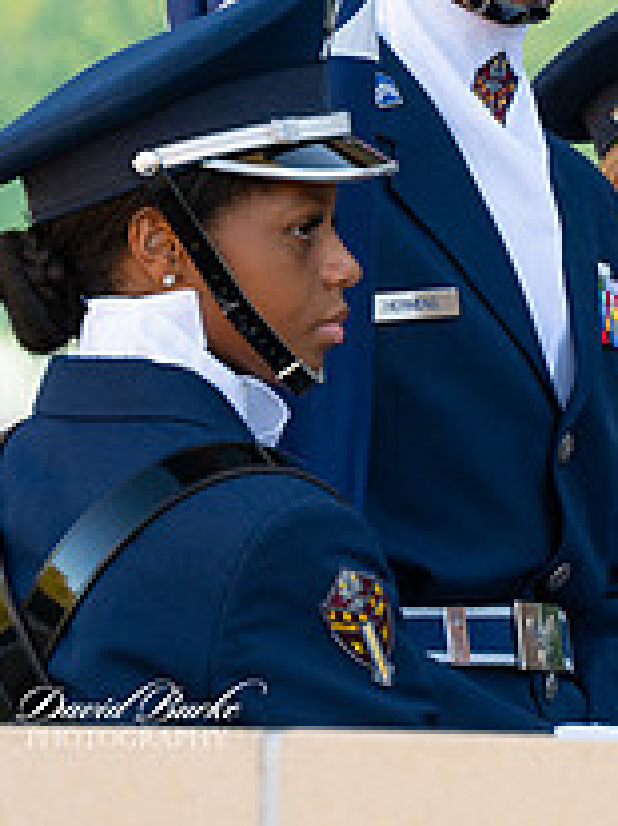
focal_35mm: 469
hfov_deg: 3.2
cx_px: 759
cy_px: 209
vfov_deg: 4.2
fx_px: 11176
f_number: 6.3
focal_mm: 145
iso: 720
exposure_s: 1/250
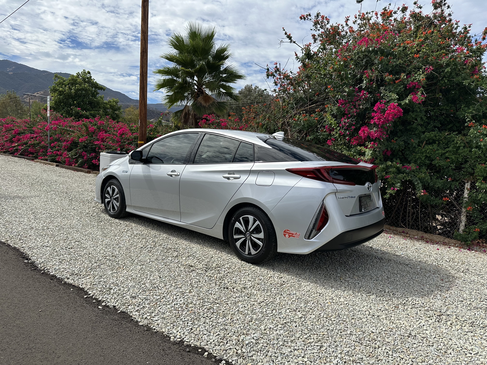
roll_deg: -1.7
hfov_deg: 71.6
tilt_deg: -5.3
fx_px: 338
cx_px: 244
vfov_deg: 56.8
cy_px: 182
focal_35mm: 24
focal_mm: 6.86
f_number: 1.78
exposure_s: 1/5263
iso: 80
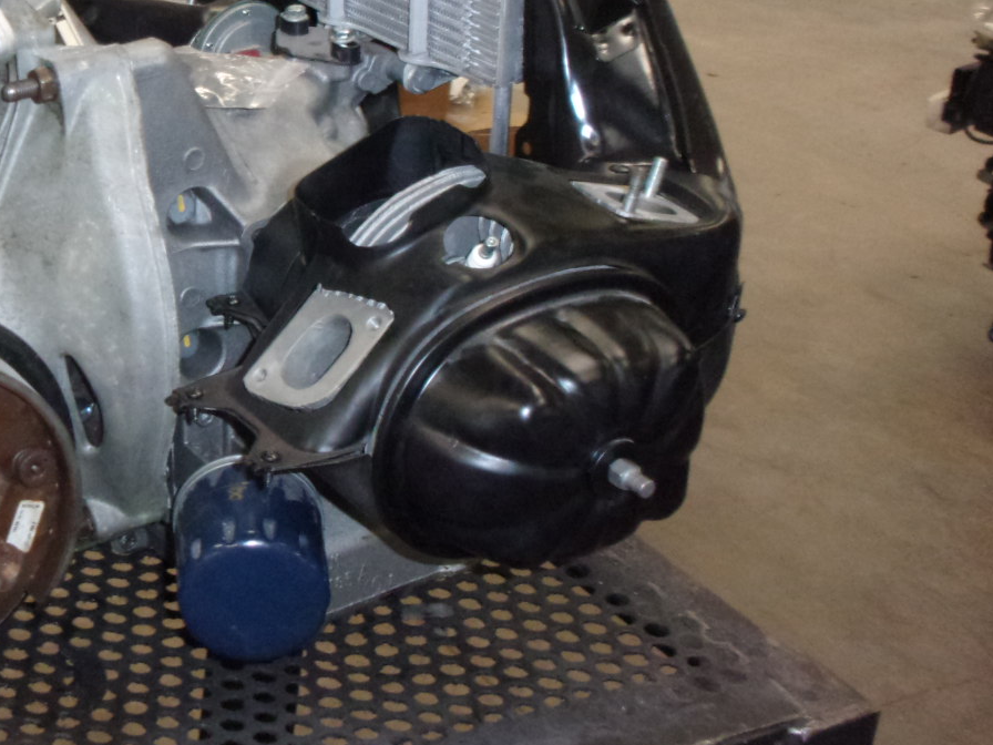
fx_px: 1836
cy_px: 212
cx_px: 93
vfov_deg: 22.8
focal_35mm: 64
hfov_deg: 29.0
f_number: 3.9
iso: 320
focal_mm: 5.1
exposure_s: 1/34
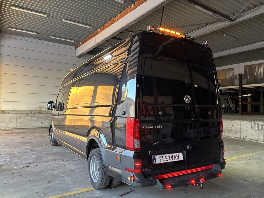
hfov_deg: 67.3
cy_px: 99
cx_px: 132
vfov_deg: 53.1
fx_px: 198
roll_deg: -1.3
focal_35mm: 26
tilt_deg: +1.8
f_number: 1.6
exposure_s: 1/51
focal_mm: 5.96
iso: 250
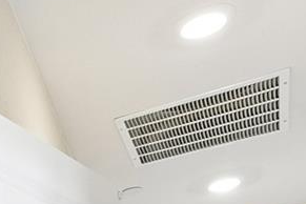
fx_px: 682
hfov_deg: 16.9
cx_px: -344
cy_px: 493
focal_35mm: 80
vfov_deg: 12.9
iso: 400
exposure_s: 1/13
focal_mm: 14.6
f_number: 8
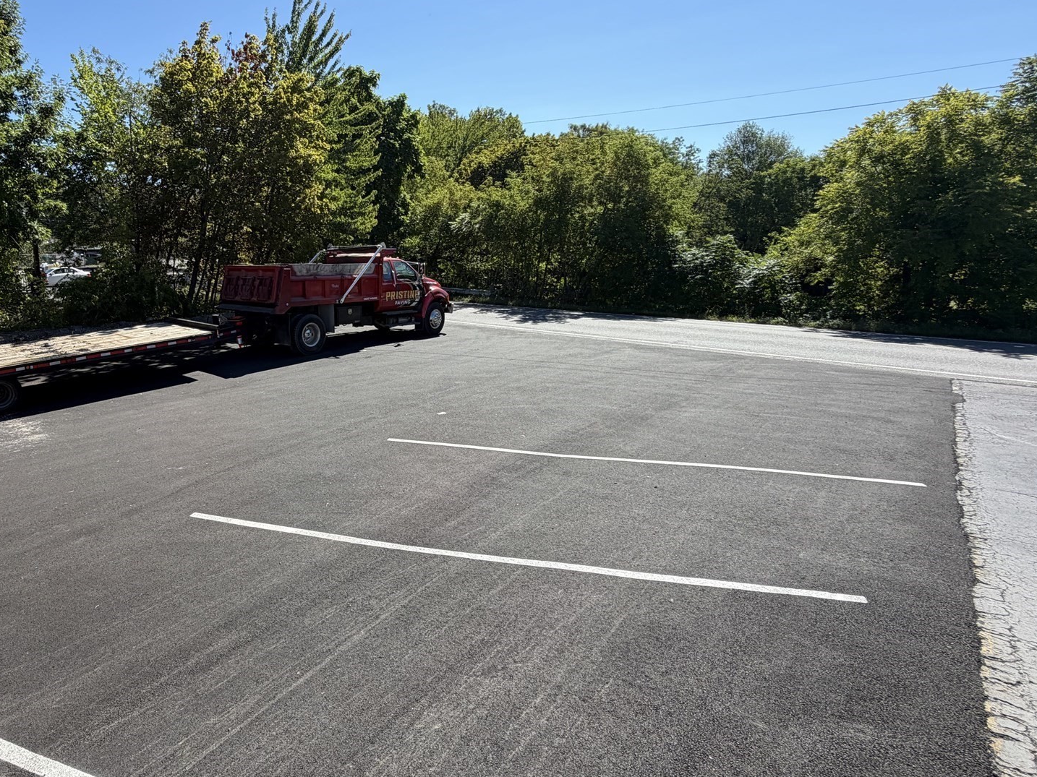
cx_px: 340
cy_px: 353
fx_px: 599
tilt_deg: -10.1
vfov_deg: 65.8
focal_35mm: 20
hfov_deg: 78.9
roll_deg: +0.7
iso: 32
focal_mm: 2.22
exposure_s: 1/770
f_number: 2.2
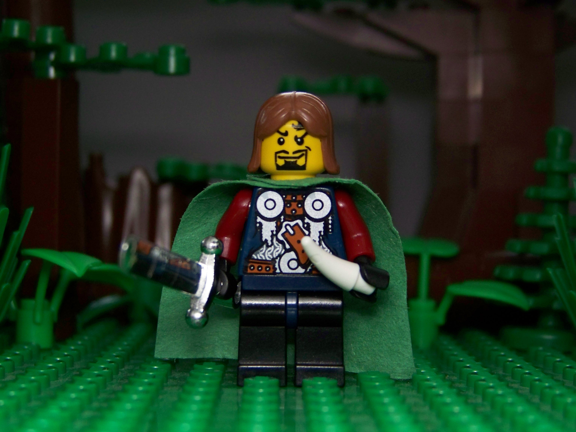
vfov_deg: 17.0
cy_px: 216
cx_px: 288
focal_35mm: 87
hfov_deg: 22.5
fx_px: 1448
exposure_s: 1/30
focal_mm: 14.6
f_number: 3.2
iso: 200
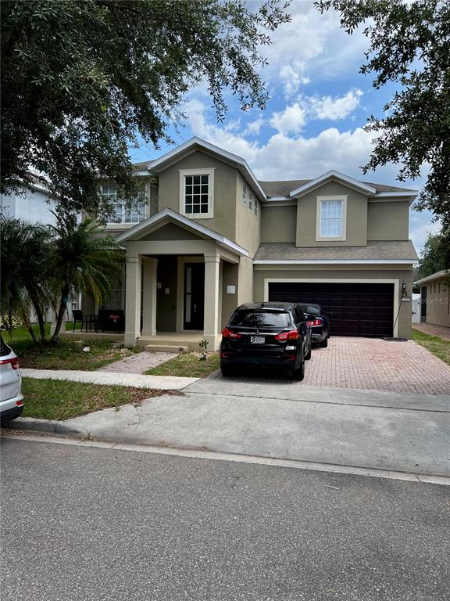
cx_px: 225
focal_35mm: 26
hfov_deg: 53.1
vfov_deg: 67.3
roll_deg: -1.0
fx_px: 451
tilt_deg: -0.2
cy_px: 300
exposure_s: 1/1972
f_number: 1.5
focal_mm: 5.7
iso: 50
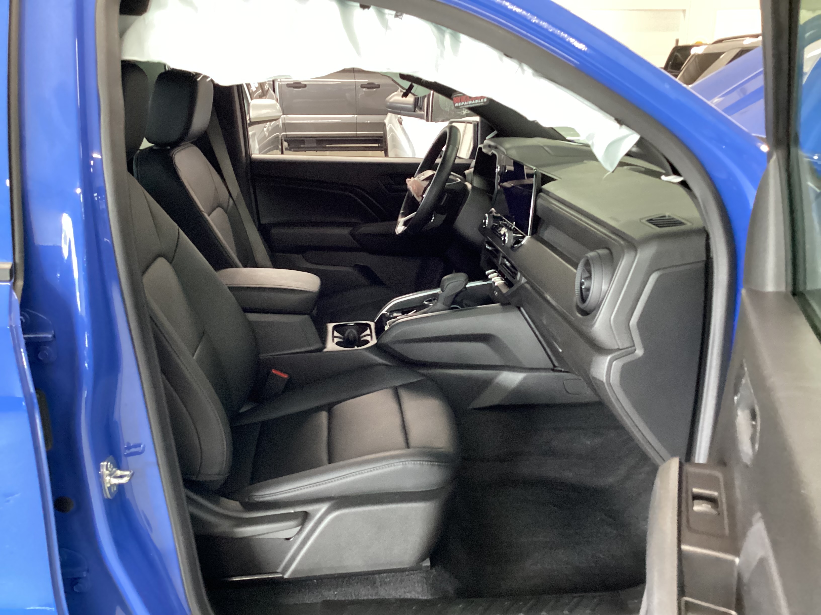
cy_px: 308
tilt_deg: -20.5
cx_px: 410
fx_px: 735
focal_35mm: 31
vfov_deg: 45.4
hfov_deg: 58.4
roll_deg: +0.6
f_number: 2.4
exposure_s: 1/30
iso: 400
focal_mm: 3.3
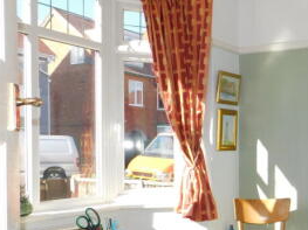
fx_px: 454
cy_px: 161
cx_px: 311
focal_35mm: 51
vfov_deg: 28.3
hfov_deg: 34.1
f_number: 3
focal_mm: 4
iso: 125
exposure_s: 1/400
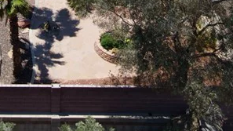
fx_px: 556
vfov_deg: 11.4
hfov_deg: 23.2
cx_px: 32
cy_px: -169
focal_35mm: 90
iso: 100
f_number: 2.8
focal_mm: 4.5
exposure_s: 1/725
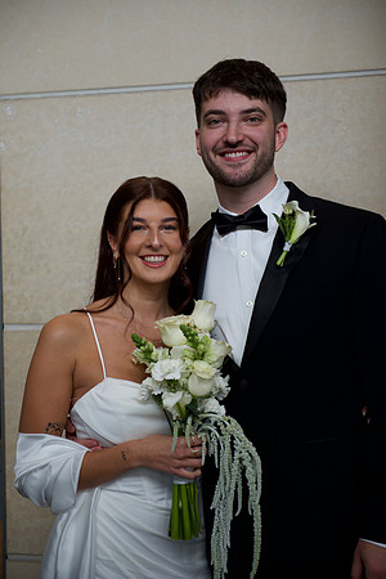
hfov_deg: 19.5
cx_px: 193
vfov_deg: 28.8
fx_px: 1126
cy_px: 290
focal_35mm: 70
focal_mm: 70
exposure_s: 1/25
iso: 100
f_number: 3.5
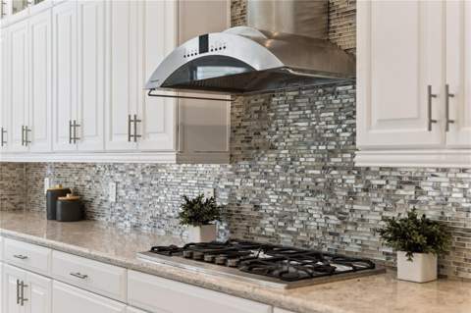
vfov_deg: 26.9
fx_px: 653
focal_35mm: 50
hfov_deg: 39.6
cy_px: 156
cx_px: 236
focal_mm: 50
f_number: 2.8
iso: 250
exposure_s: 1/200
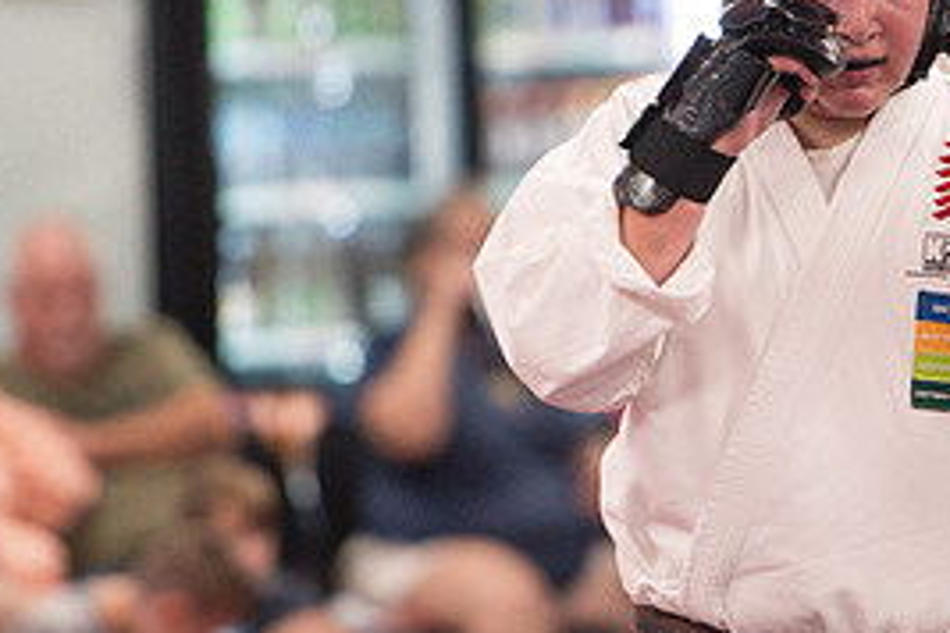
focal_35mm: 493
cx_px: 698
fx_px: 13009
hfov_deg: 4.2
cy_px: 183
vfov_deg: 2.8
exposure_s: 1/400
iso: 1600
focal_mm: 200
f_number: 2.8
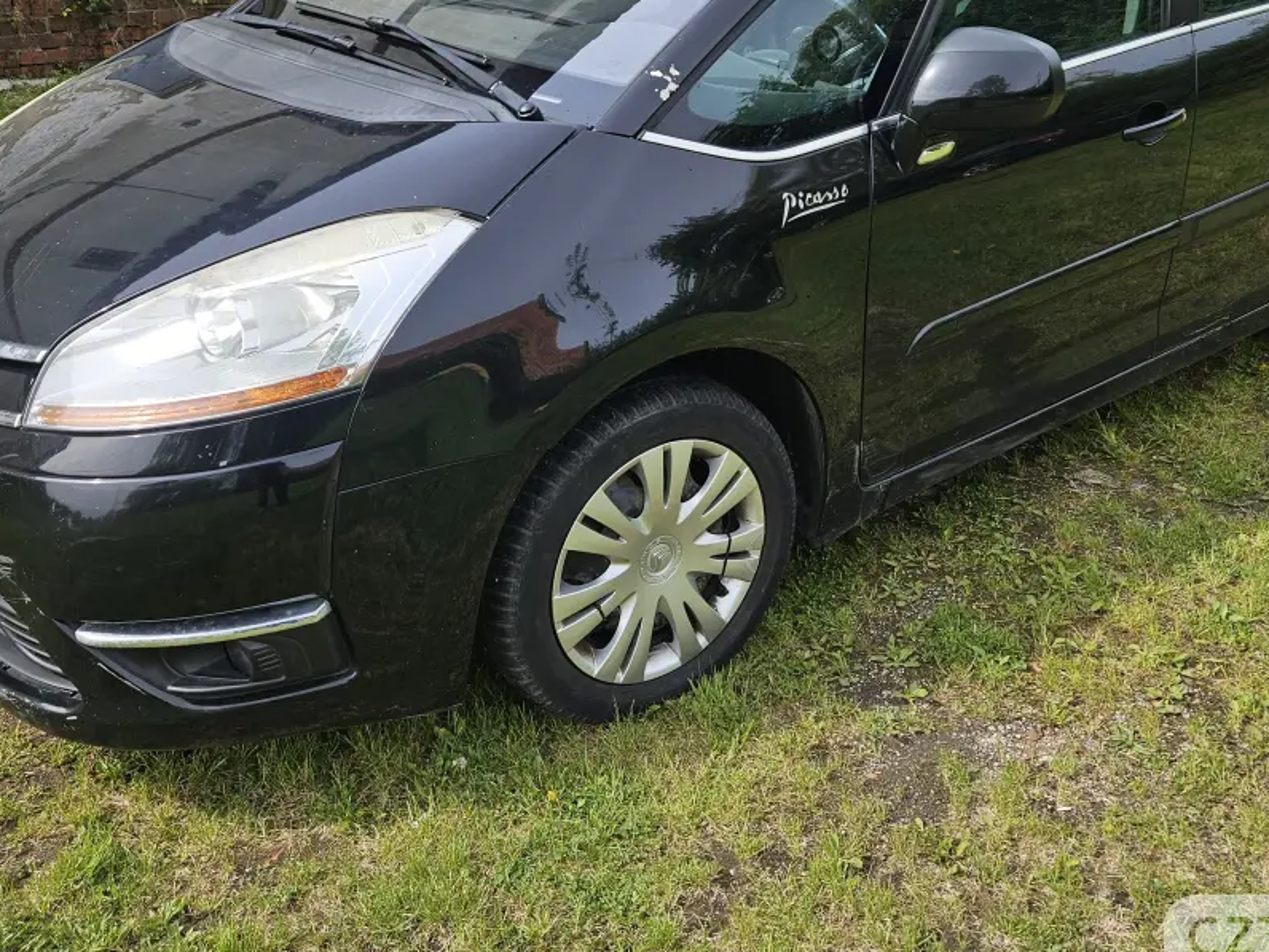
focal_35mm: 37
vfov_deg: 37.7
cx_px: 768
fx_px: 1356
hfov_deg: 49.8
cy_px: 241
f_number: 1.8
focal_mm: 5.4
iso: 25
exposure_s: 1/850
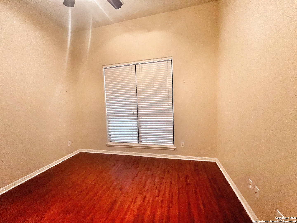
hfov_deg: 106.2
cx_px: 148
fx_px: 112
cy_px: 112
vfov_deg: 89.9
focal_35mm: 13
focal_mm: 1.57
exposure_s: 1/60
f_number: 1.8
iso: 640
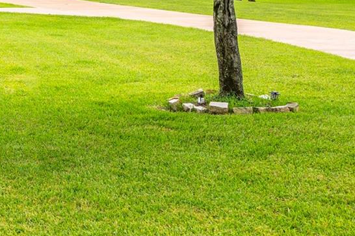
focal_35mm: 90
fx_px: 887
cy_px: 7
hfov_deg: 19.6
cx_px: -182
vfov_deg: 14.9
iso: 125
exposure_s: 1/100
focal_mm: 24
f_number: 11
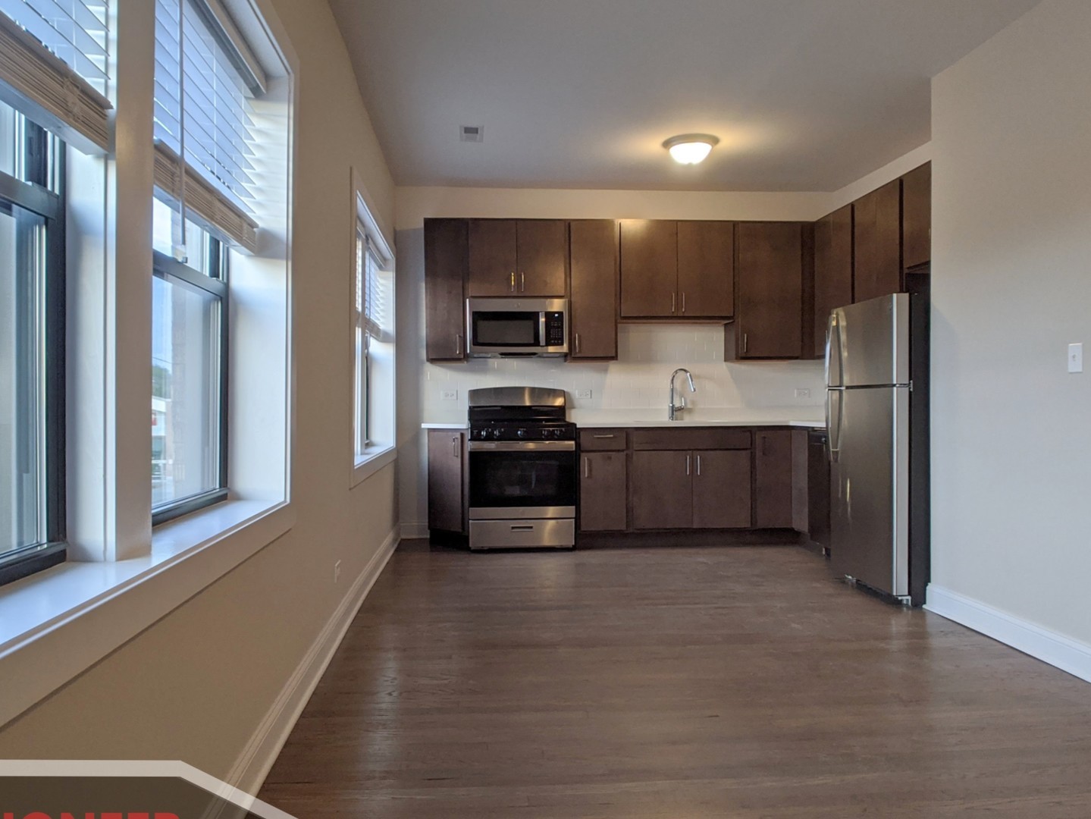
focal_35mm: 27
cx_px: 546
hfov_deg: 65.3
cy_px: 410
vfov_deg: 51.4
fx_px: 851
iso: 61
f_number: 1.8
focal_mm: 4.44
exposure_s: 1/120
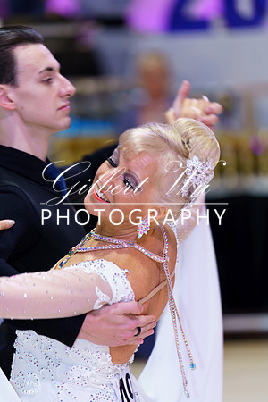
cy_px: 201
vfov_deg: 10.3
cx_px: 134
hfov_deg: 6.9
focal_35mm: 200
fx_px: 2233
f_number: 2.8
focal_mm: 200
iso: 640
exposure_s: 1/125
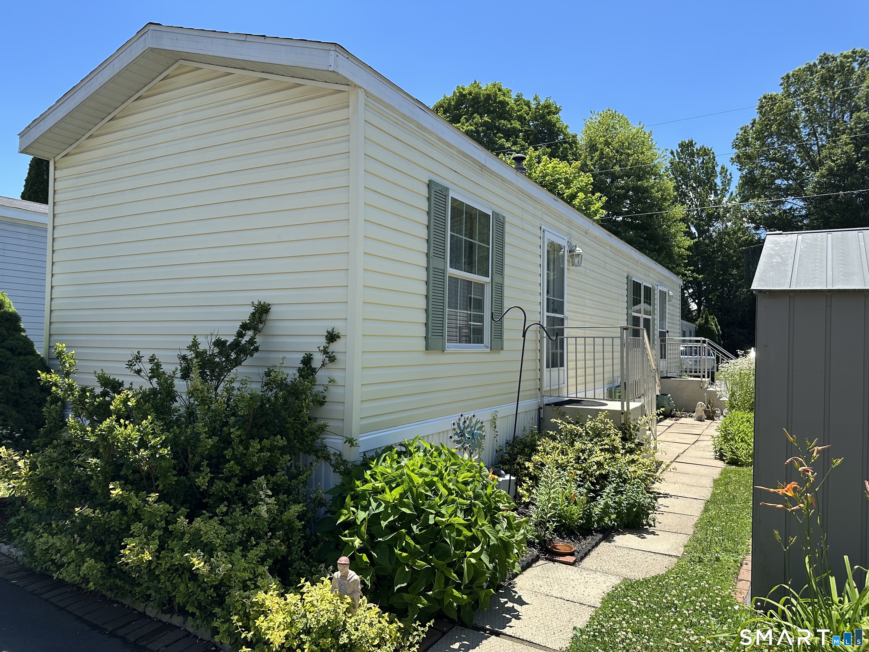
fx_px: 602
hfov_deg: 71.6
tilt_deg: +2.0
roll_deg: -0.4
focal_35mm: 24
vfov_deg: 56.8
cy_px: 326
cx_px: 434
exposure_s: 1/2591
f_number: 1.78
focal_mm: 6.86
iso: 80
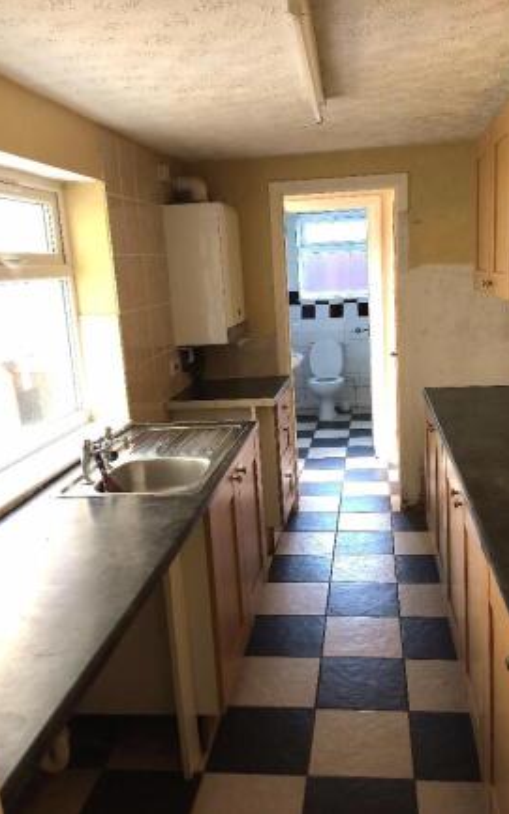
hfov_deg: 40.5
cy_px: 407
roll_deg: +3.6
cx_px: 297
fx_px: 687
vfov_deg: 61.2
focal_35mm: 31
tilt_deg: -11.9
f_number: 2.2
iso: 40
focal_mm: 4.15
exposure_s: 1/33
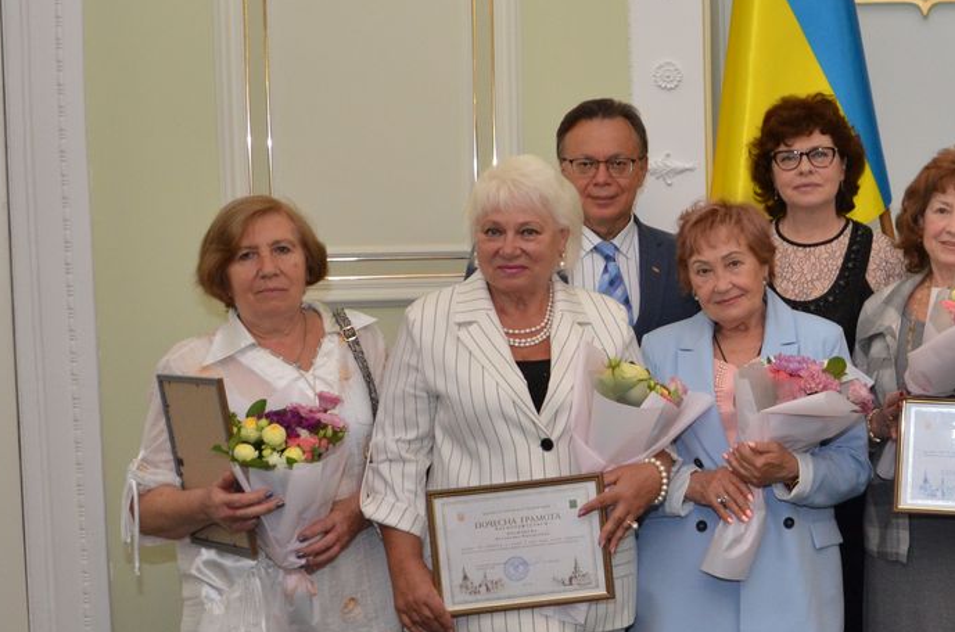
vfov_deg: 21.1
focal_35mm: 64
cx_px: 955
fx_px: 1694
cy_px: 303
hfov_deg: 29.4
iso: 800
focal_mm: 21
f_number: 4
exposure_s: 1/250
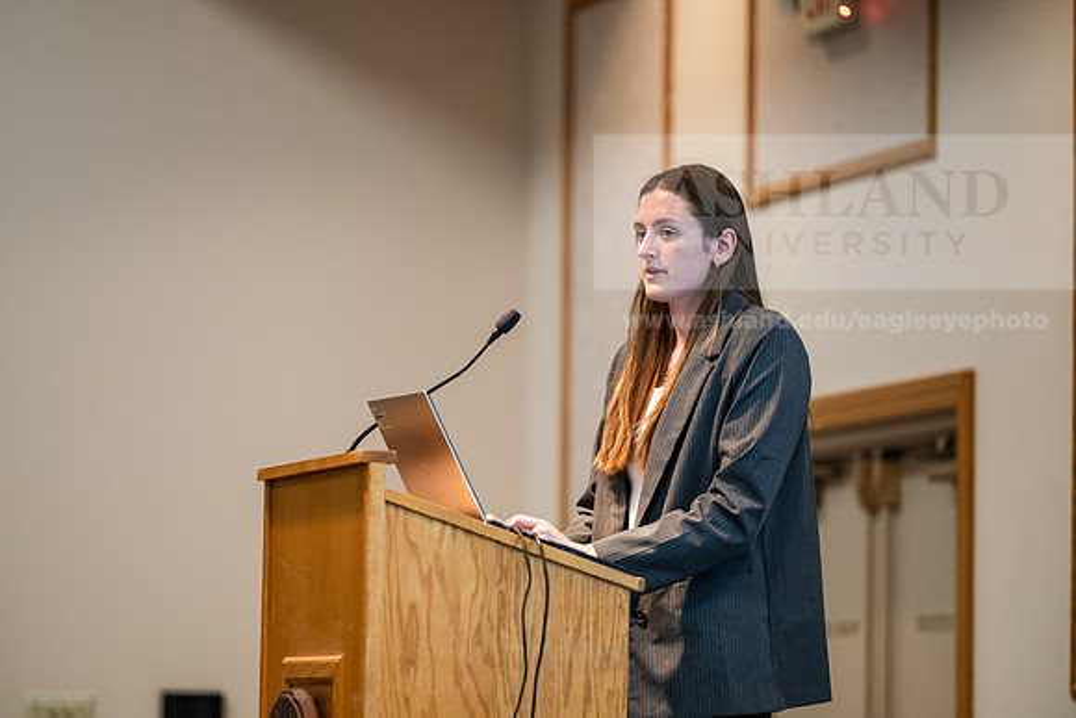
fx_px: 5232
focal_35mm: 175
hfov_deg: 11.7
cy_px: 359
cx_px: 538
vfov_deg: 7.9
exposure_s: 1/200
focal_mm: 175
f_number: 3.2
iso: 2500
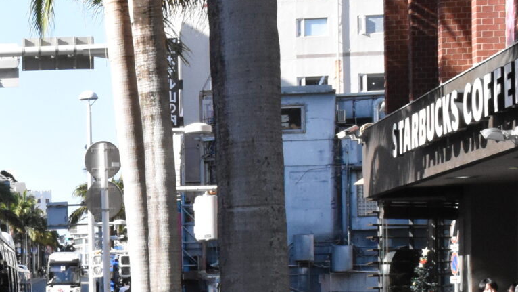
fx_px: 1731
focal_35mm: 126
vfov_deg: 9.5
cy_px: 336
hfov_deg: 16.0
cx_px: -184
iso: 2500
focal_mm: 24
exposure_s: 1/800
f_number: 14
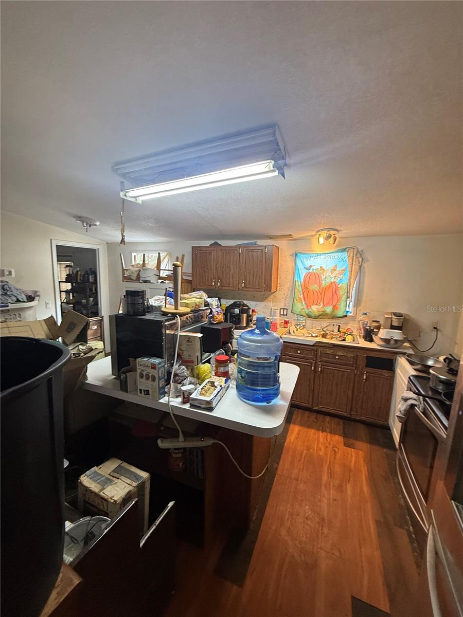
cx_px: 232
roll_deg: -0.6
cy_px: 308
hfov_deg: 85.7
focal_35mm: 14
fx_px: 250
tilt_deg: -7.9
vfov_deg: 102.1
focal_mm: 2.22
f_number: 2.2
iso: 200
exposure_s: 1/60
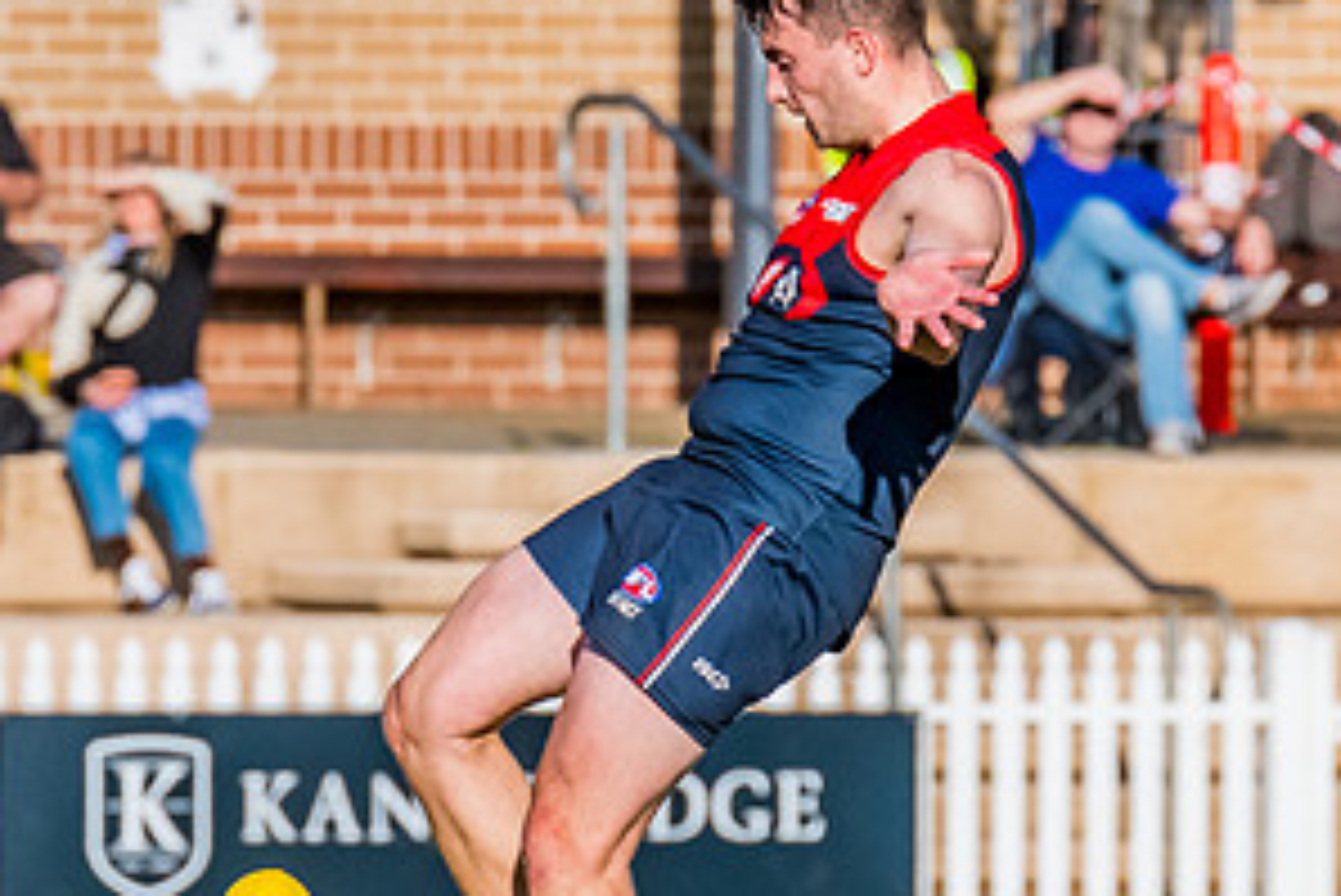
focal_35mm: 1359
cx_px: 312
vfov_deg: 1.0
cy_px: 522
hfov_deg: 1.5
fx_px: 50645
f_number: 11
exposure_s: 1/1600
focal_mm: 420
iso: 800
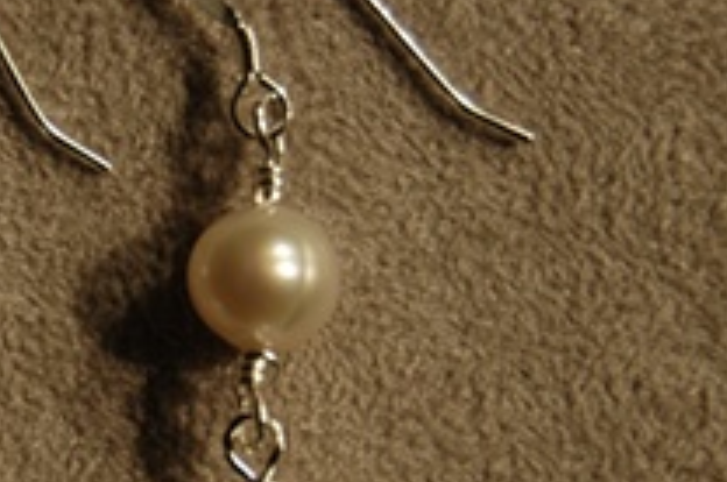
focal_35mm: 175
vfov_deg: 7.8
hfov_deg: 11.6
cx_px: -42
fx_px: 3529
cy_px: 309
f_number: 4.8
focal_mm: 38
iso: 200
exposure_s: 1/40
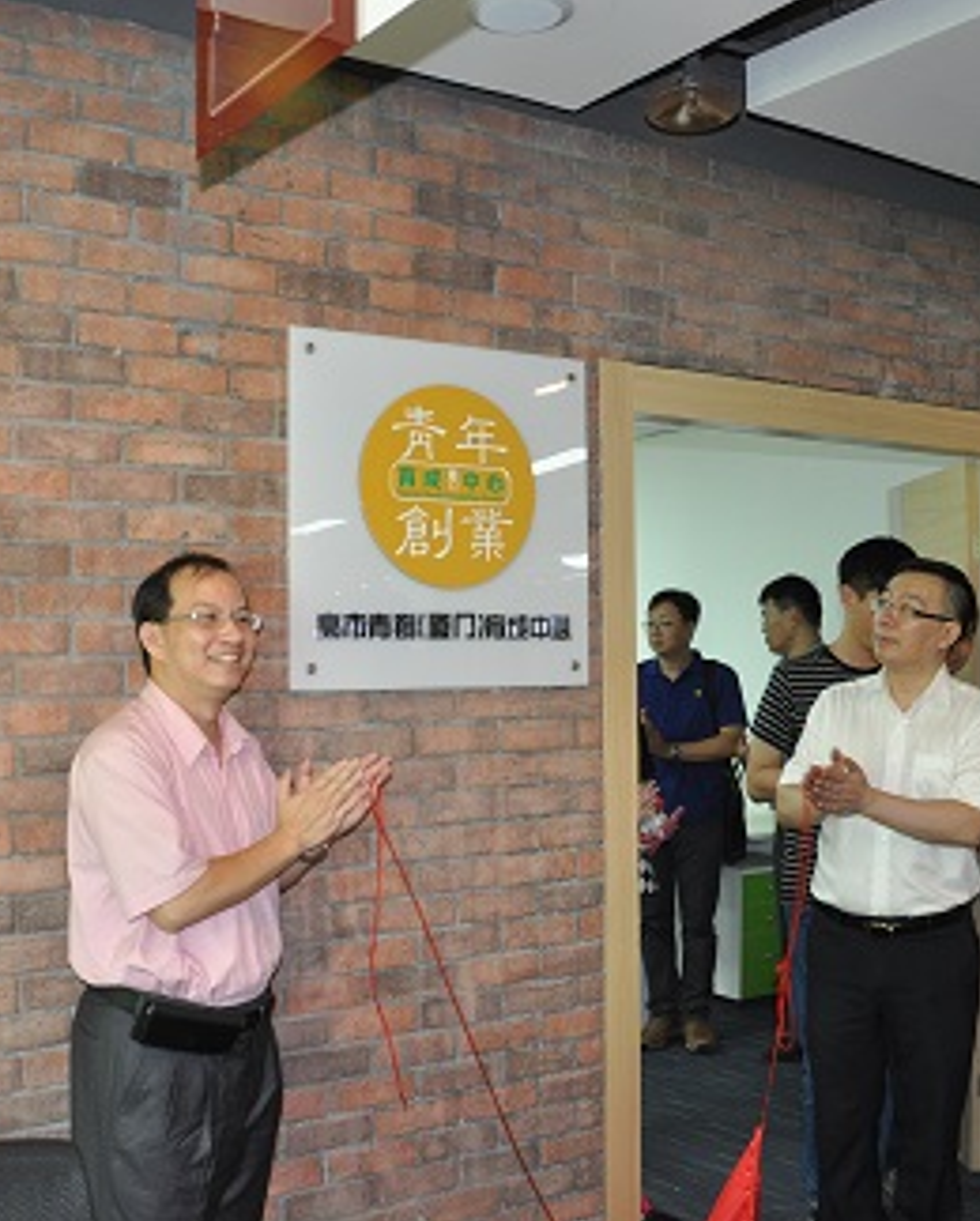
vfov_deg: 46.8
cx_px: 467
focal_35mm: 39
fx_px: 1411
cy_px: 614
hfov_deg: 38.3
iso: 800
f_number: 4
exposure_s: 1/60
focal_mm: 18
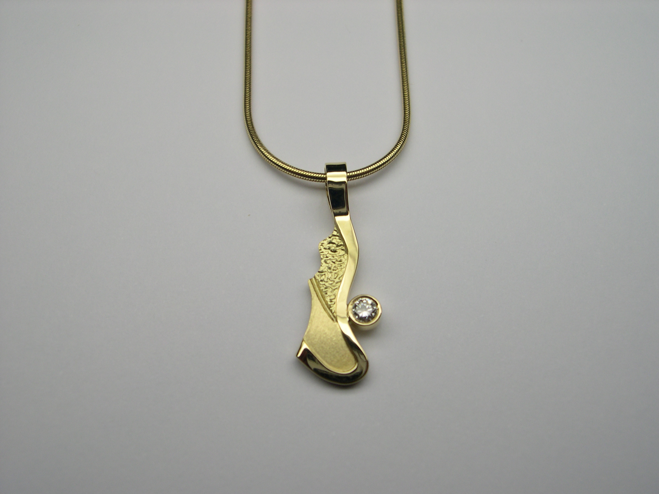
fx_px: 723
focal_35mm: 38
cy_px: 247
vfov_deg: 37.7
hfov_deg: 49.0
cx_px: 330
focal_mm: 8
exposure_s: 1/86.9
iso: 100
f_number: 7.6
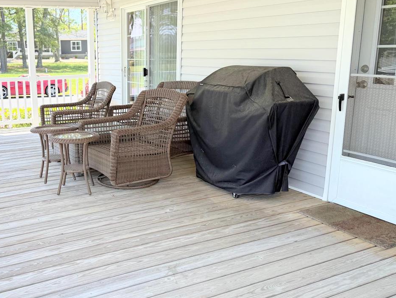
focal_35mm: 37
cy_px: 142
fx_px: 423
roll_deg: +0.5
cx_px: 119
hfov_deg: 48.9
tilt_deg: -11.7
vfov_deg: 38.7
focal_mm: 6.76
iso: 100
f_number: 1.78
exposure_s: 1/898
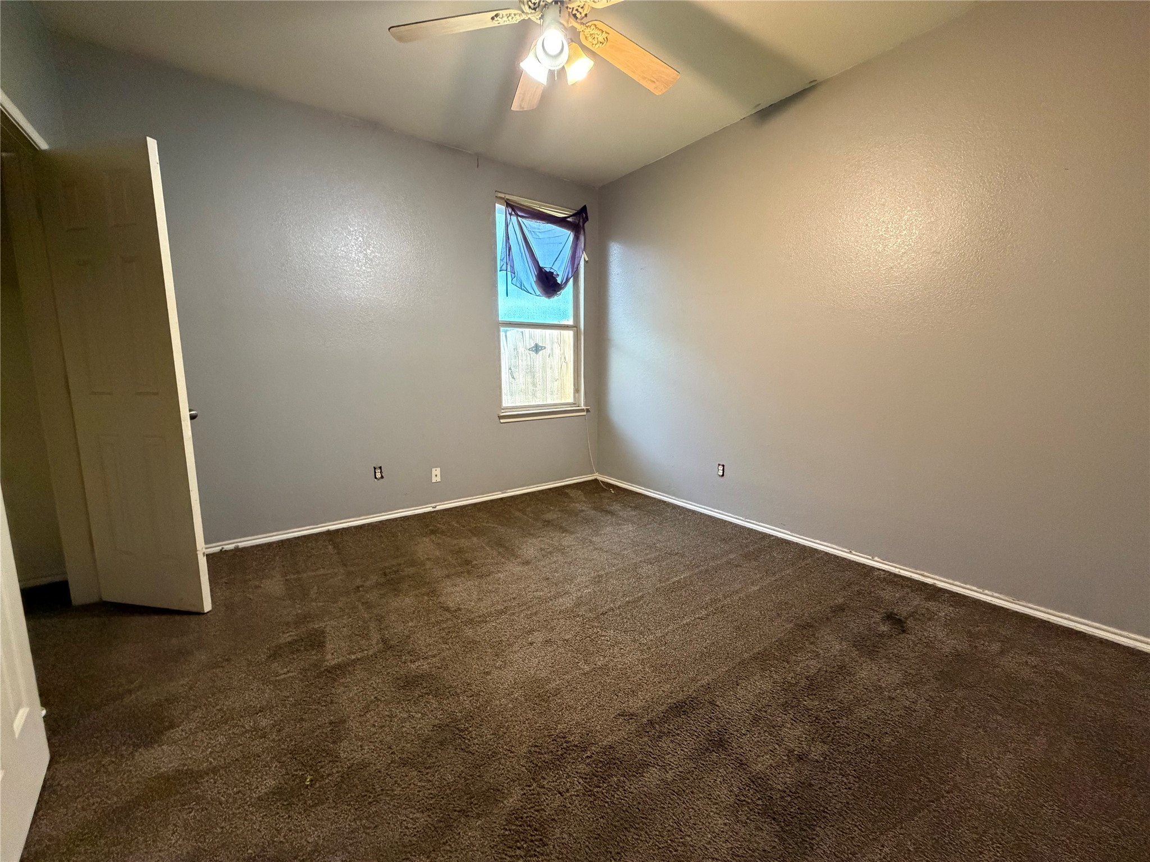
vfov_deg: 85.7
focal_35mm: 14
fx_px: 465
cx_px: 575
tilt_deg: -8.4
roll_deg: +0.3
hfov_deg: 102.1
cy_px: 431
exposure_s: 1/60
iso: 800
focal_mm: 2.22
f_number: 2.2
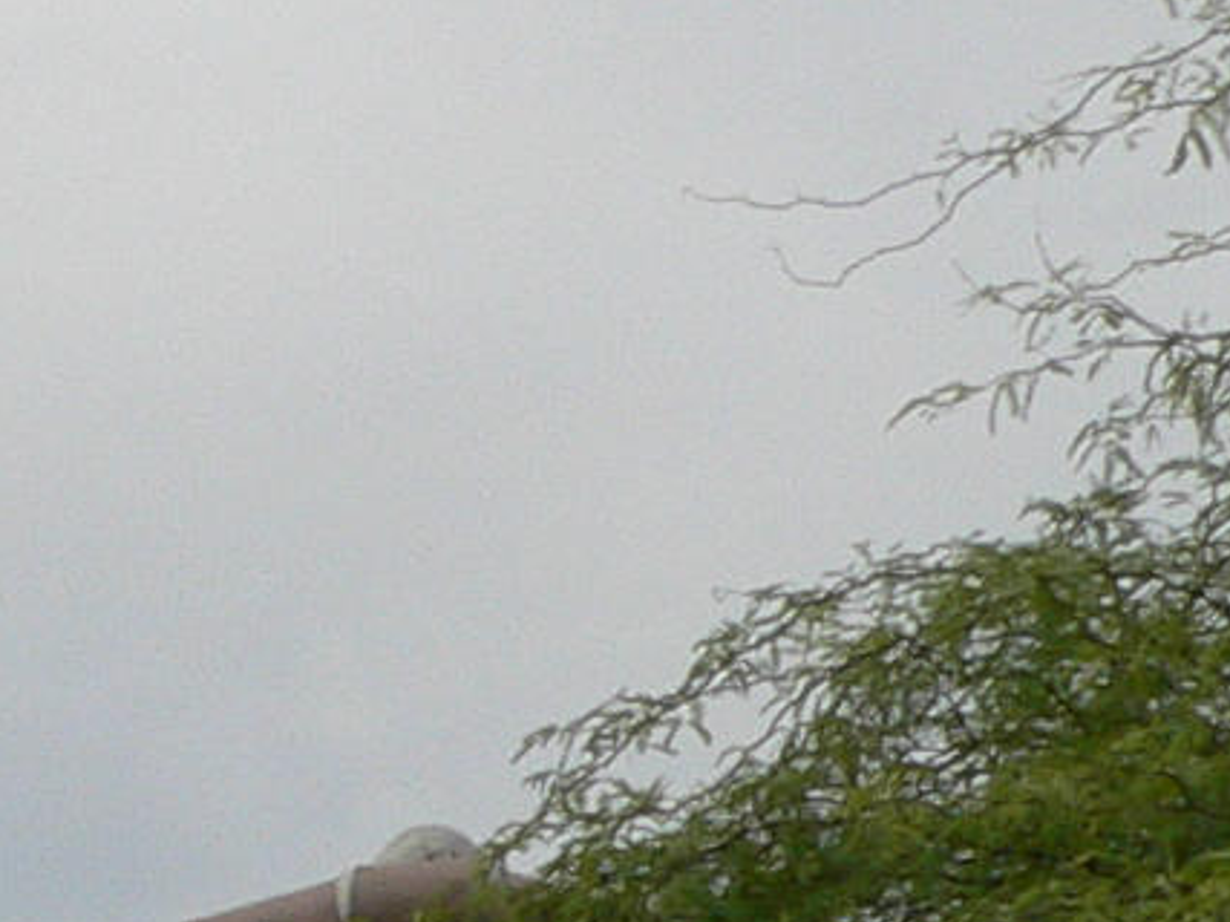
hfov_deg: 8.7
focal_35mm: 216
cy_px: 1423
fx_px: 7673
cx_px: -1204
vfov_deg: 6.8
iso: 80
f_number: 4.6
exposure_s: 1/1000
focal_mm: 6
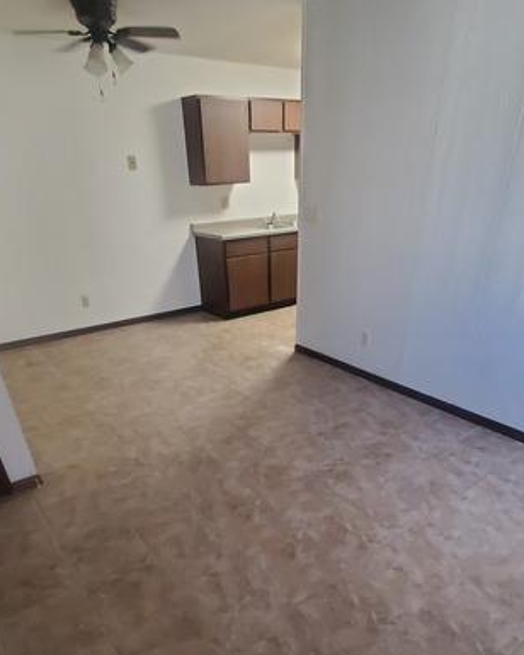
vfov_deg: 71.9
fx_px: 426
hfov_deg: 63.1
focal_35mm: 22
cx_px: 271
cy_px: 457
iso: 640
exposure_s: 1/29
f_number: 2.2
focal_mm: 1.8
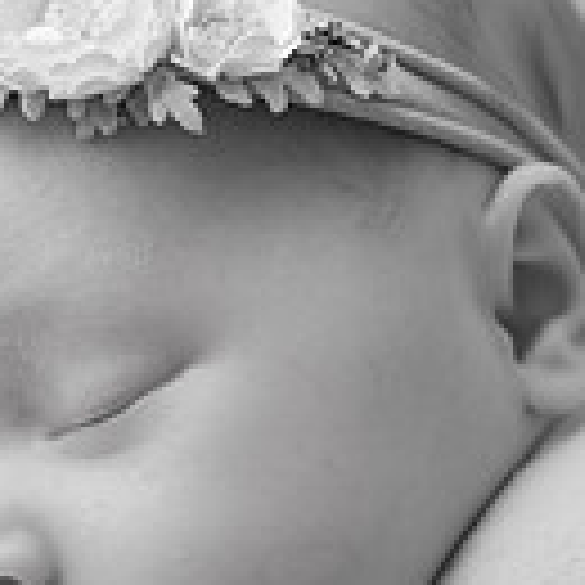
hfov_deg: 9.2
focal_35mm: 189
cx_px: 126
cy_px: 425
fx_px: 3614
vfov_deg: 9.2
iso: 100
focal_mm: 50
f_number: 2.5
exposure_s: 1/160
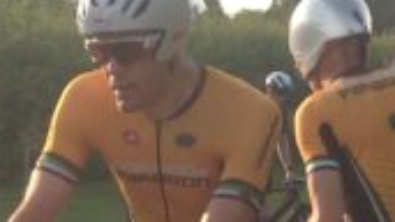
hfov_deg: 9.9
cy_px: 580
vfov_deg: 5.4
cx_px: -67
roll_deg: -0.3
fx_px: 2251
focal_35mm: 215
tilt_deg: -12.1
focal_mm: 4.12
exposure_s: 1/753
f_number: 2.4
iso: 50
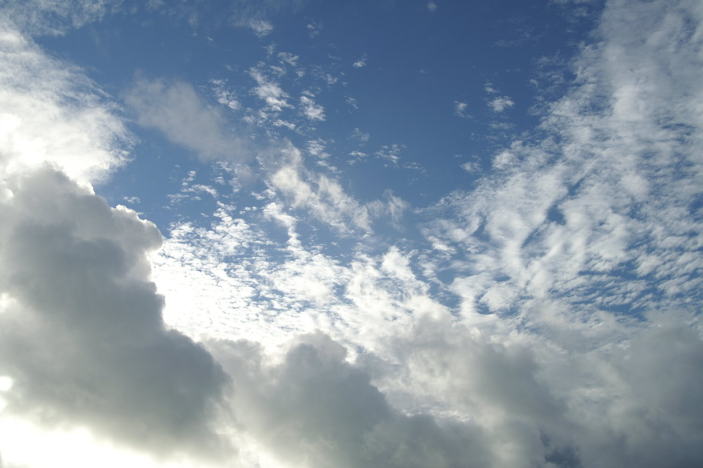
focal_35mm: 30
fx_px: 585
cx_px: 352
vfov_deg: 43.5
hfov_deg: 62.0
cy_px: 234
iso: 100
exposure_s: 1/800
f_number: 8
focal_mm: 20
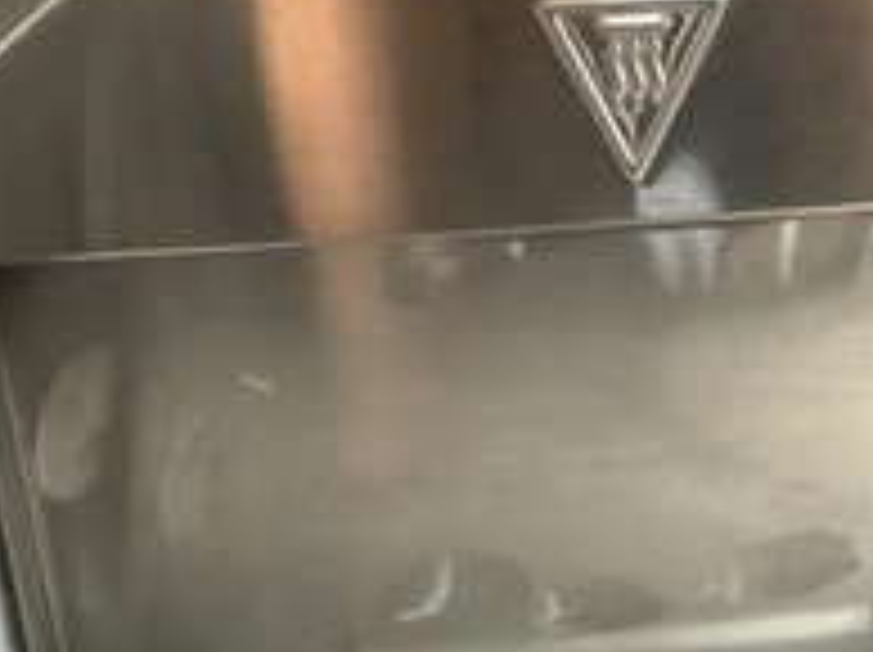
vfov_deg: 22.6
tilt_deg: -29.3
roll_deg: +1.7
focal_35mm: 64
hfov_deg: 30.1
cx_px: 590
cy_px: 504
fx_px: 1612
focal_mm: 3.3
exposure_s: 1/40
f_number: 2.4
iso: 400
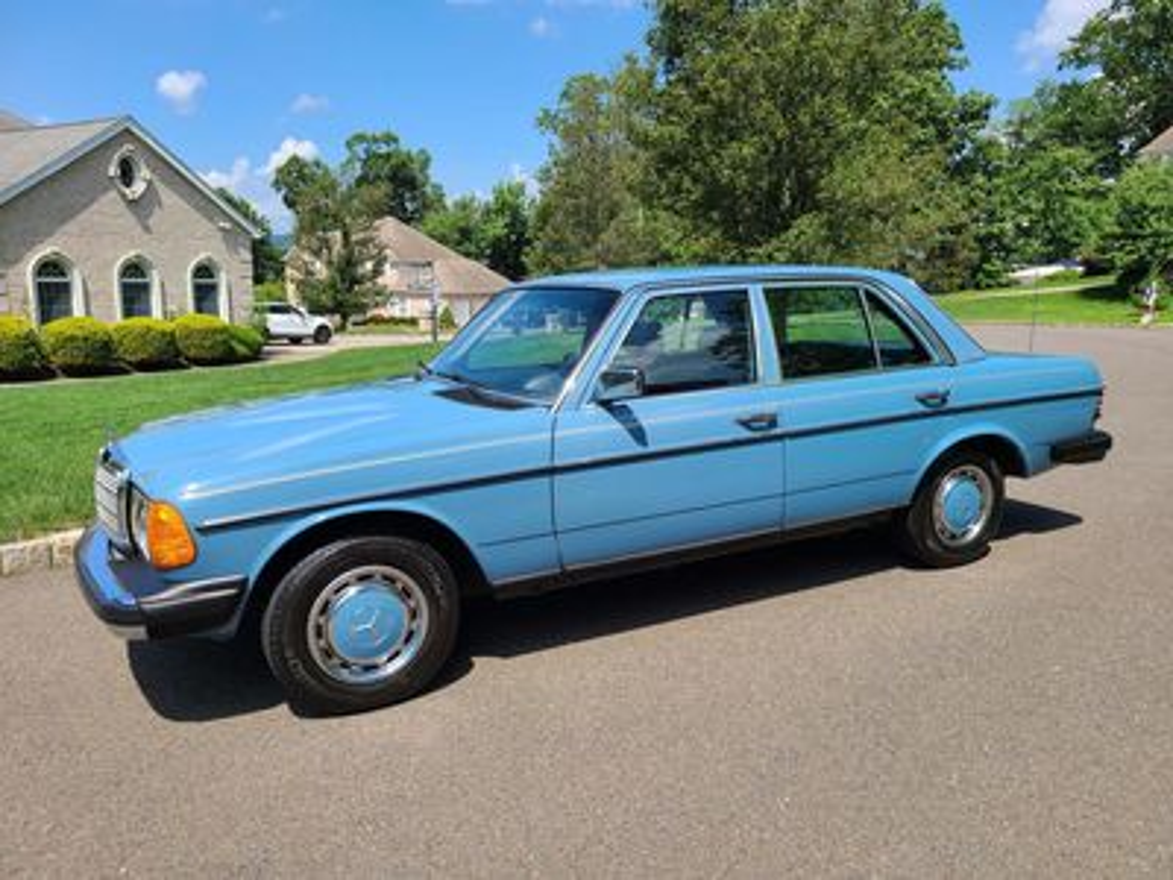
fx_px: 881
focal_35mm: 26
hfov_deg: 67.3
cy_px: 440
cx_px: 586
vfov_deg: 53.1
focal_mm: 5.4
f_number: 1.8
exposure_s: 1/1610
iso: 40
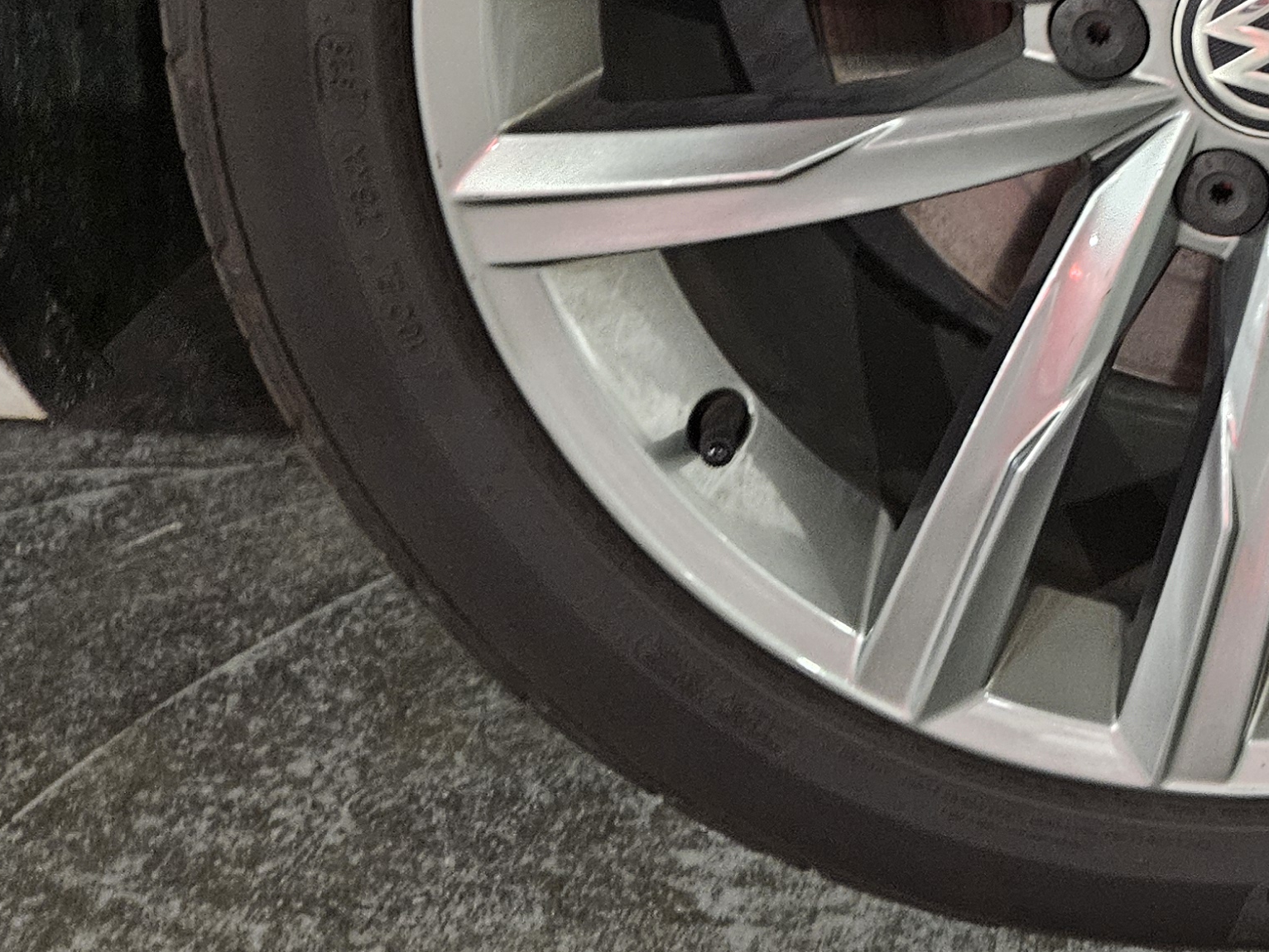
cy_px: -166
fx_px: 2200
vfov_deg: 22.6
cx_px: 1392
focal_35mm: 60
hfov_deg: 29.1
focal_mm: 5.4
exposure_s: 1/24
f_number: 1.8
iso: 640
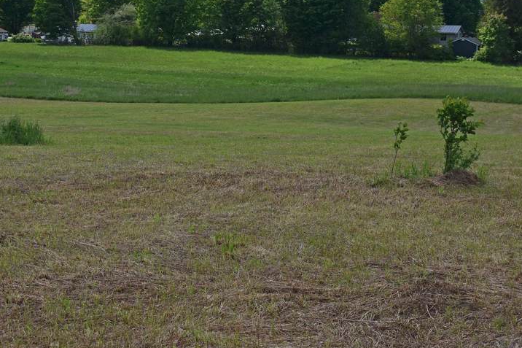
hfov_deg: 33.9
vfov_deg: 22.7
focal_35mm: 59
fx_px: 855
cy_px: 81
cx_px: 222
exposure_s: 1/250
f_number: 5.6
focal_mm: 22
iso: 100
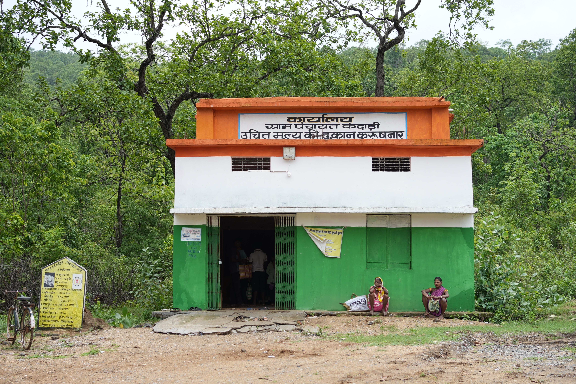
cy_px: 192
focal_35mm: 52
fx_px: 832
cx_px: 288
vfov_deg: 26.0
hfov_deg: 38.2
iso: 100
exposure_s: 1/1000
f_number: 3.2
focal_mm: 35
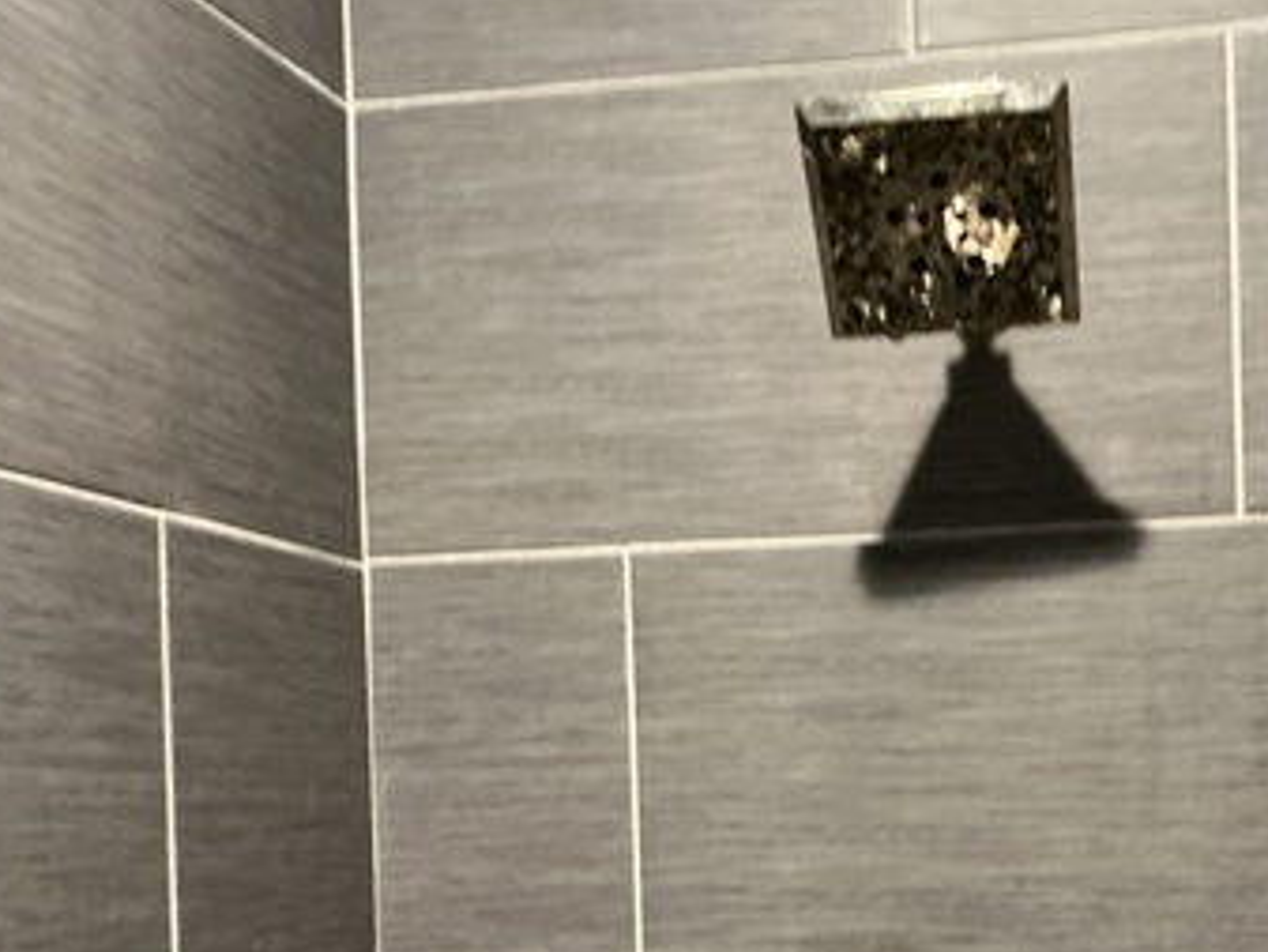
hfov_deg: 34.1
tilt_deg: -0.2
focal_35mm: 55
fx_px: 2015
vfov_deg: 25.9
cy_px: 824
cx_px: 971
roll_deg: +0.6
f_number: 1.8
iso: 320
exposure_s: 1/30
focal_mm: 3
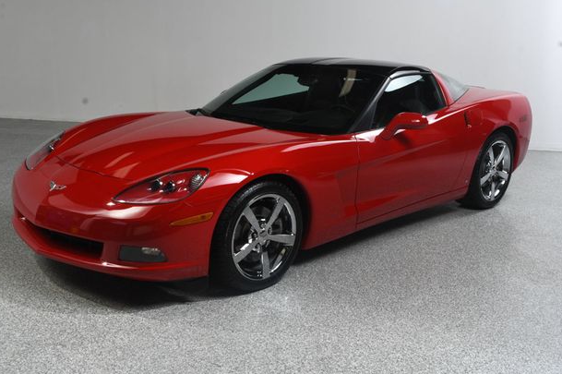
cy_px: 189
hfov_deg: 47.4
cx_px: 287
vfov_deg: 32.6
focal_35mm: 41
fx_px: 640
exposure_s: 1/160
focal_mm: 26
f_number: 11
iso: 100
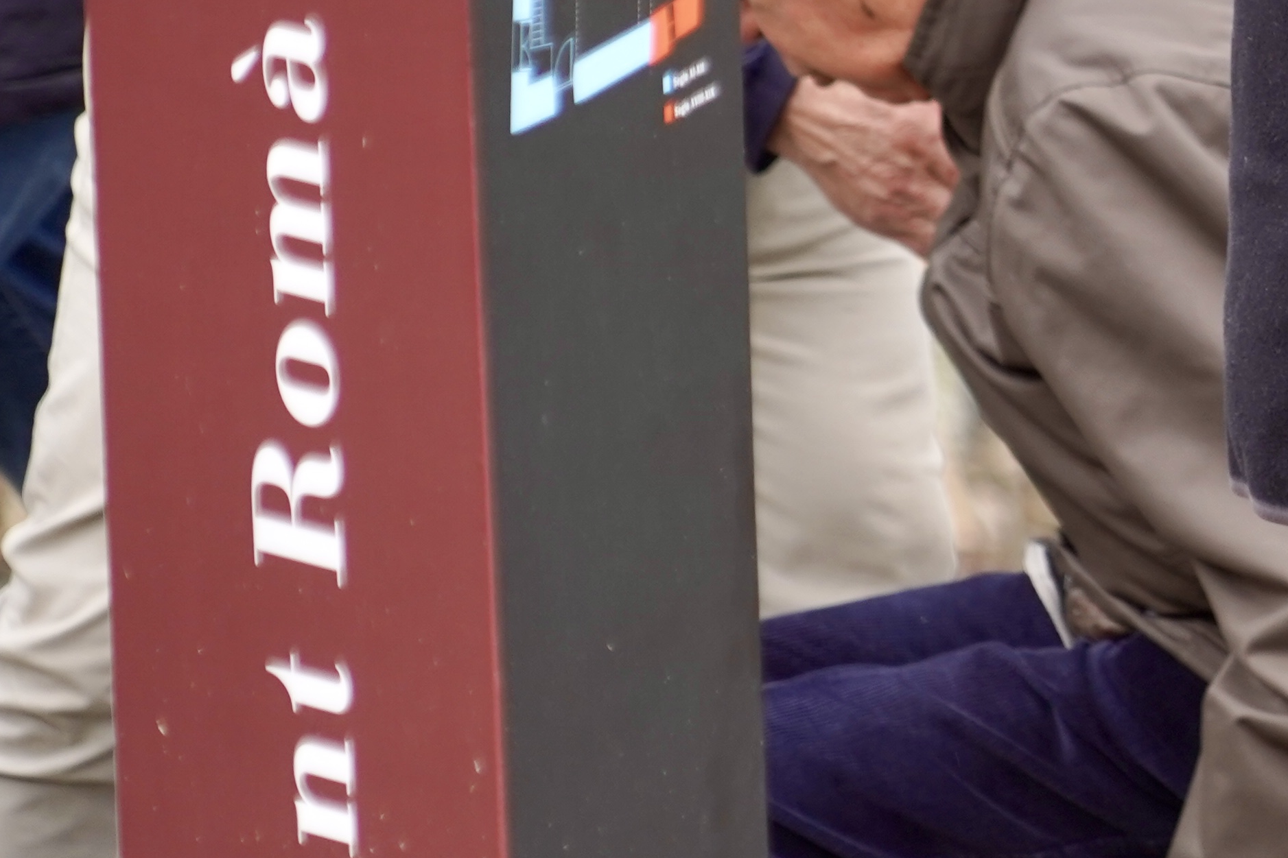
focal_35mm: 633
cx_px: 1783
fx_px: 22644
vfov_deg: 2.2
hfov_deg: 3.2
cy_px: -26
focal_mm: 198
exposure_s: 1/200
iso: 400
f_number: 6.3
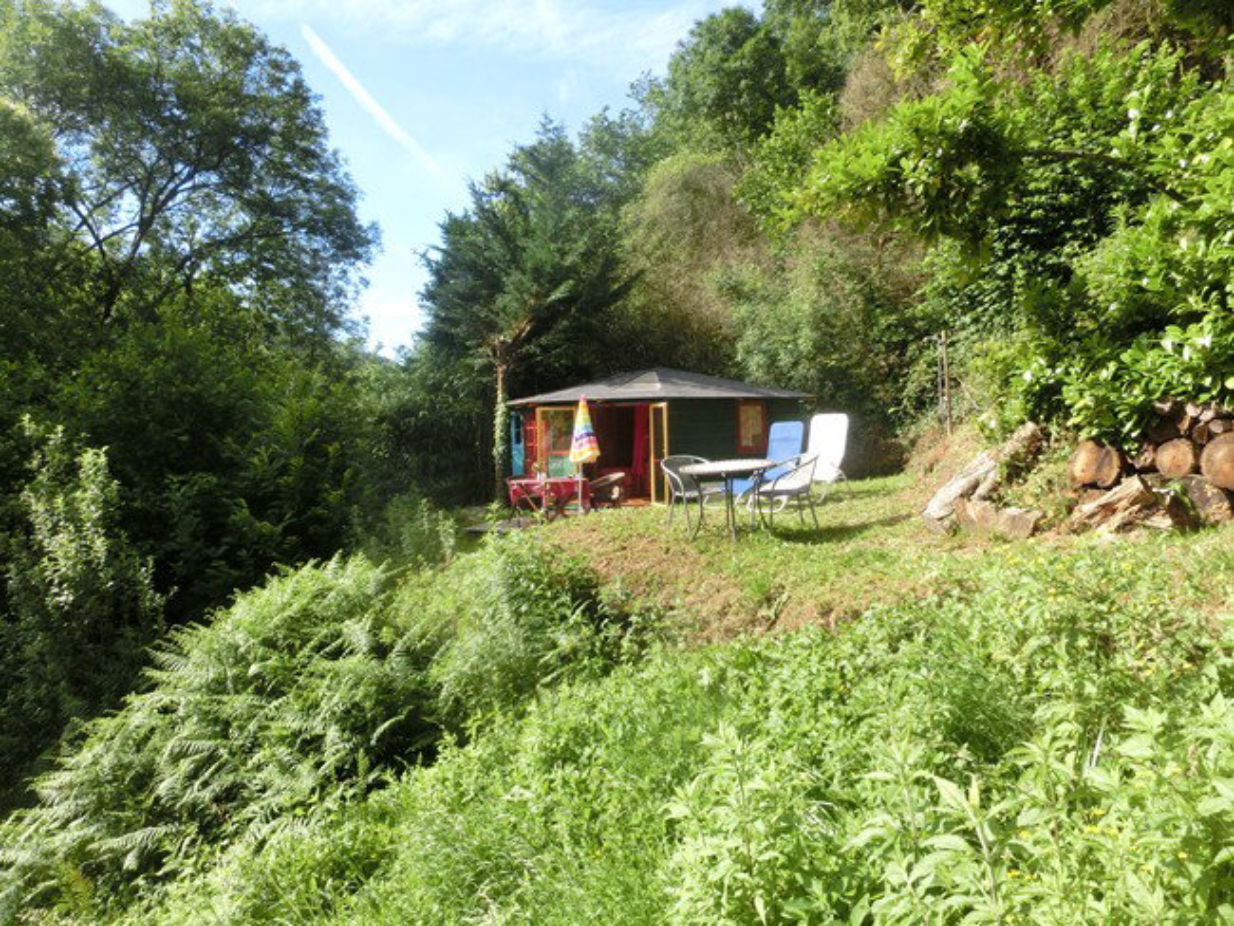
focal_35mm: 24
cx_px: 617
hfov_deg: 71.6
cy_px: 463
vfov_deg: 56.8
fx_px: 856
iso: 80
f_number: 3
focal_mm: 4.24
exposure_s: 1/640
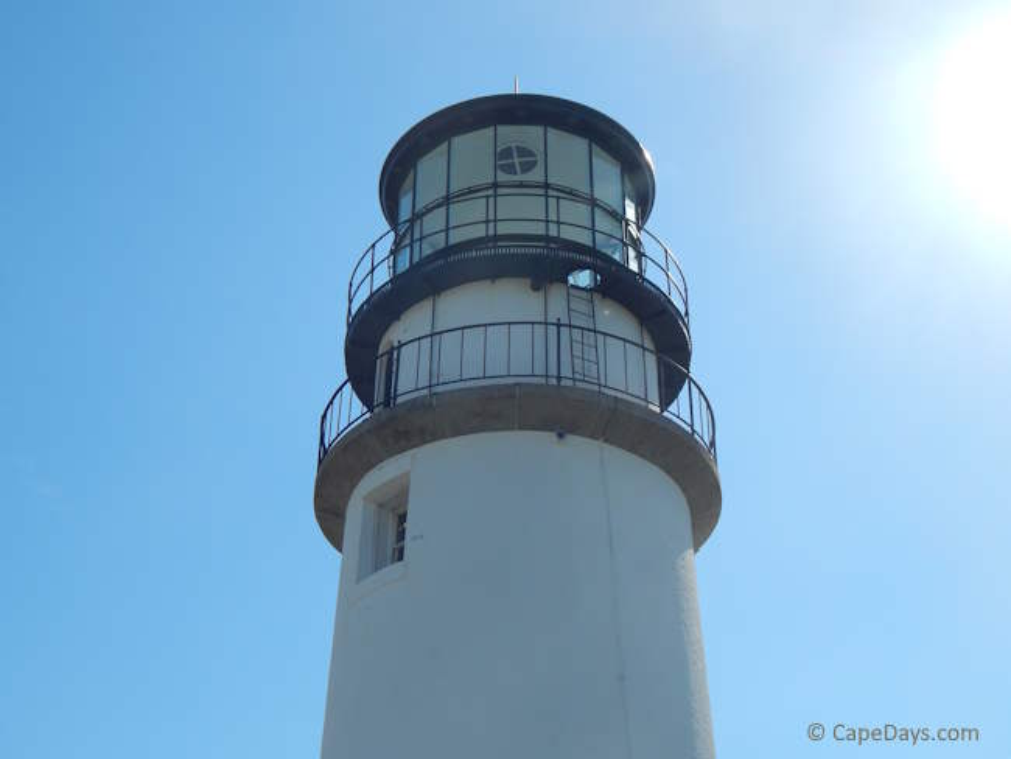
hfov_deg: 34.9
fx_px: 1607
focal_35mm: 55
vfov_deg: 26.6
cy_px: 380
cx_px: 506
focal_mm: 9.7
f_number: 7.6
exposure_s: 1/500
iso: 125
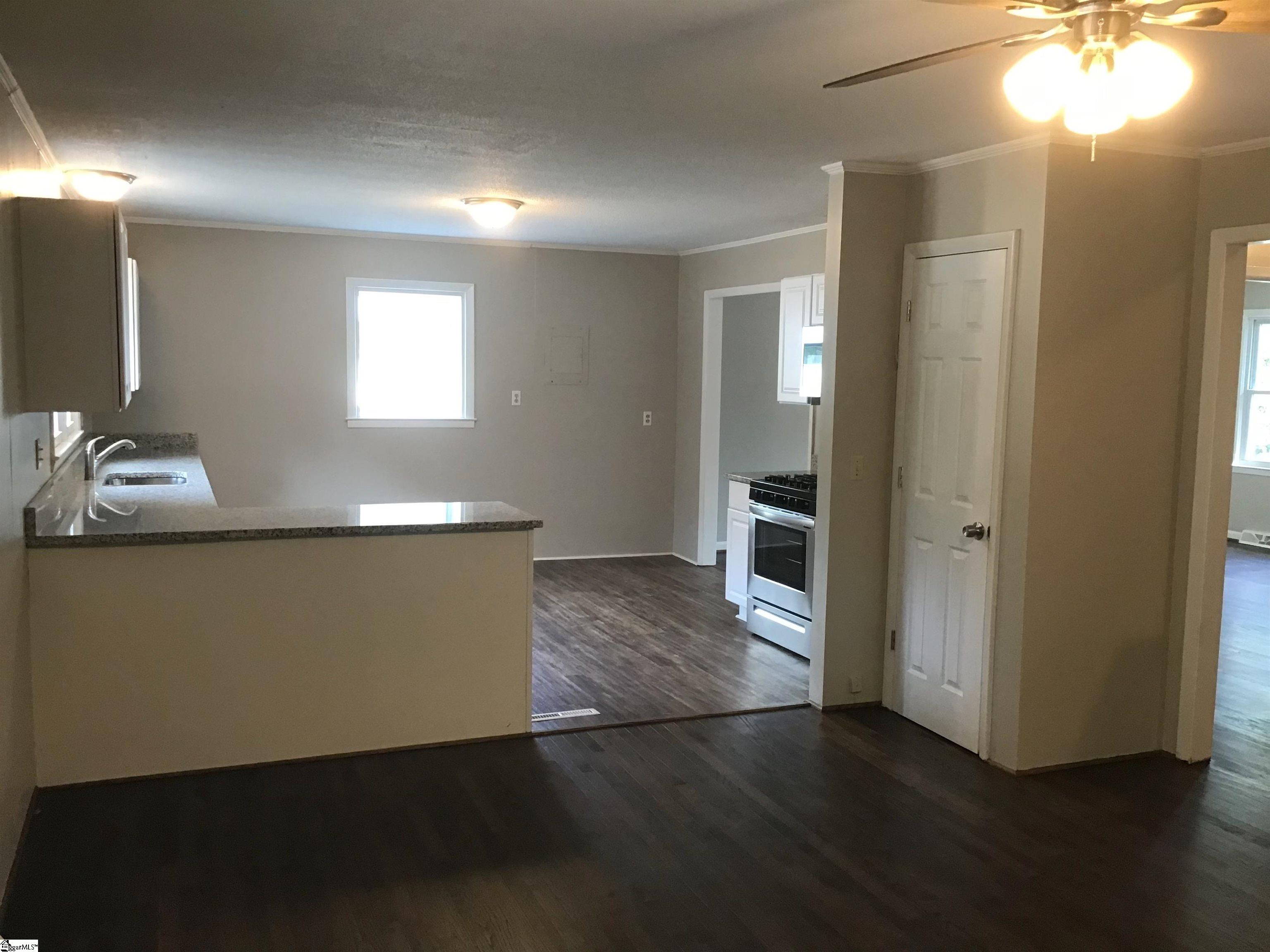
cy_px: 476
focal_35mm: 31
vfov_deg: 45.4
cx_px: 635
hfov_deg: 58.4
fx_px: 1137
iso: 100
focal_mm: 3.3
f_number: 2.4
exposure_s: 1/30
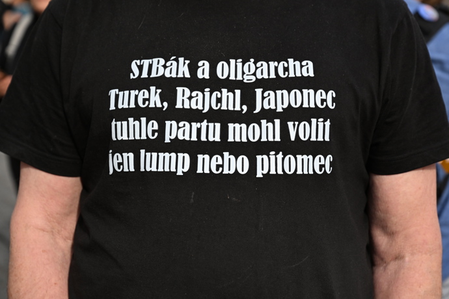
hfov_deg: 28.8
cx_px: 224
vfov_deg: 19.5
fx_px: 873
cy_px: 150
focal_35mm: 70
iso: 1000
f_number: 5
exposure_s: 1/4000
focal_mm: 70
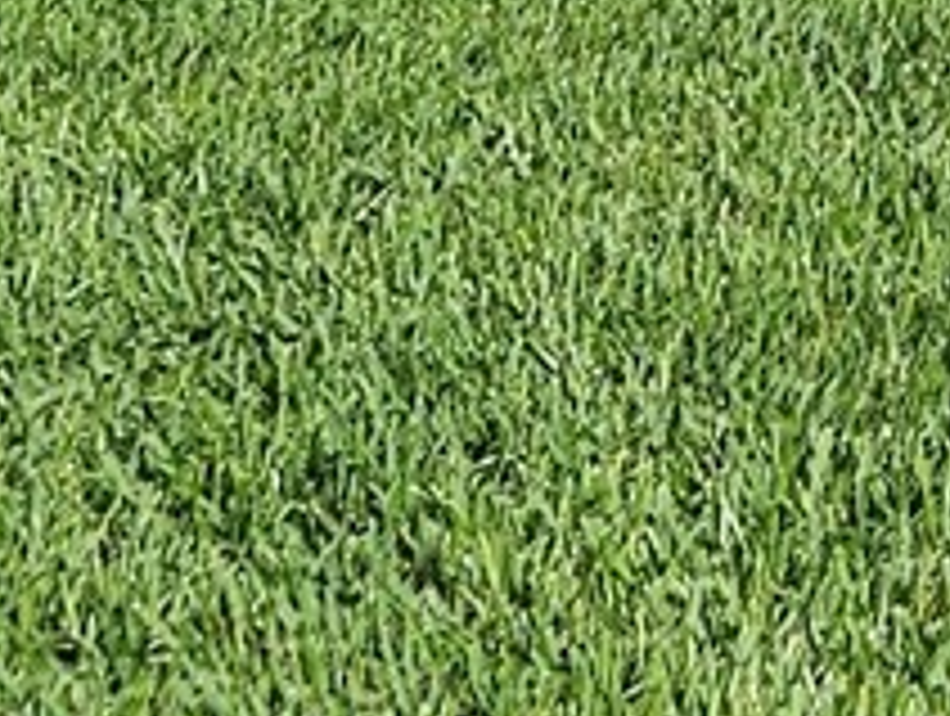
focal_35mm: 174
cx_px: 1436
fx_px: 4783
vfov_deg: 7.4
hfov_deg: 10.9
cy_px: -1527
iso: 25
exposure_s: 1/2510
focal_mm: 5.4
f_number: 1.8
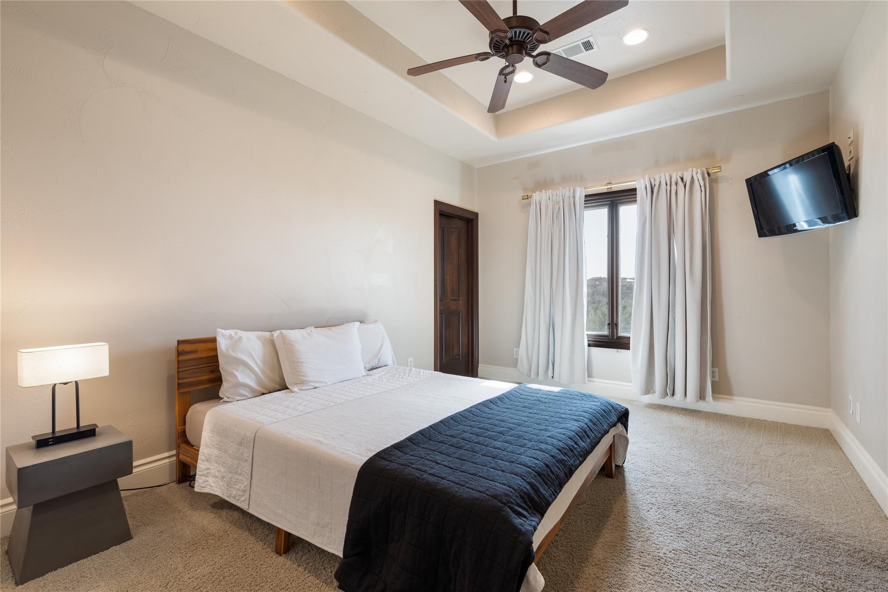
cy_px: 296
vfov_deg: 77.3
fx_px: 370
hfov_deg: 100.4
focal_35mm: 15
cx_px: 444
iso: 400
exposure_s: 1/5
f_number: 8
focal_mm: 15
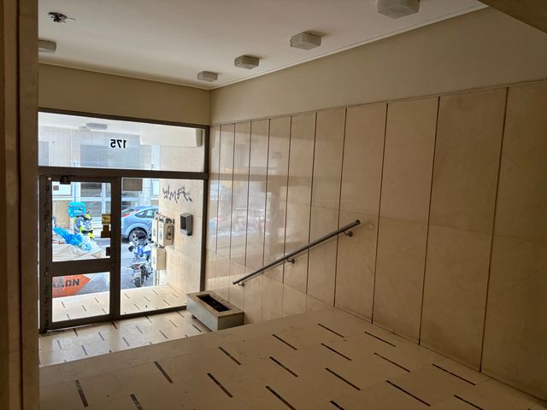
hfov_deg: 67.3
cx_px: 274
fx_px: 411
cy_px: 205
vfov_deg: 53.1
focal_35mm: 26
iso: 250
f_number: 1.6
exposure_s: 1/50
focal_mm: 5.96
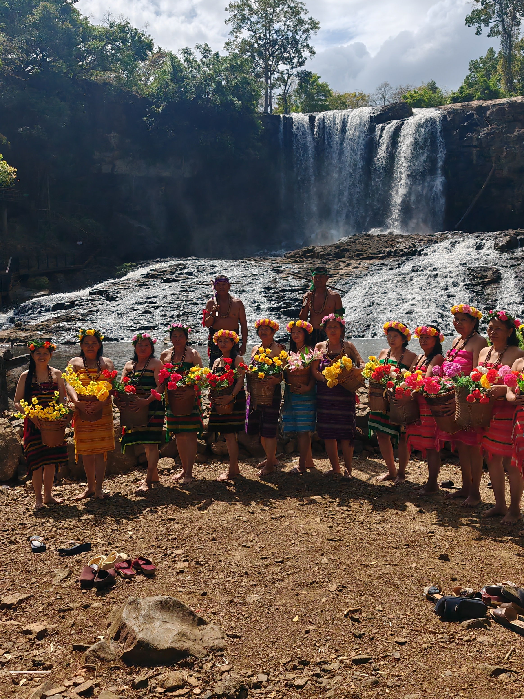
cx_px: 272
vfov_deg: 52.5
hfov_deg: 40.7
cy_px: 312
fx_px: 706
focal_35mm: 35
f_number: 1.6
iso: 50
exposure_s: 1/8500
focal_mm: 7.62
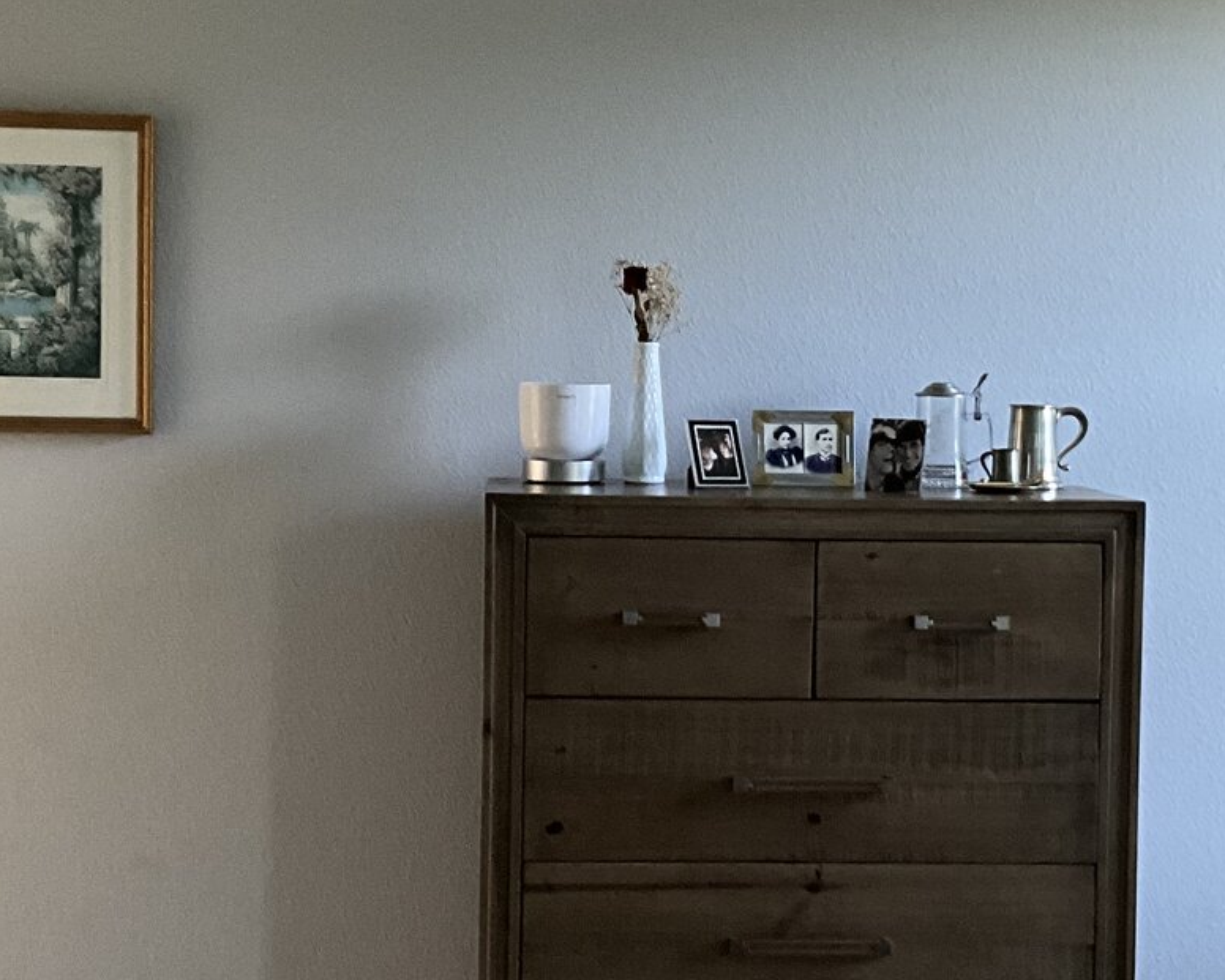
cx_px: 677
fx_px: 2538
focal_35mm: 70
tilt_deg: -2.9
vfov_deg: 21.9
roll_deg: -0.8
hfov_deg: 27.1
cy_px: 475
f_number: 1.8
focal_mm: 3
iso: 200
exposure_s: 1/60
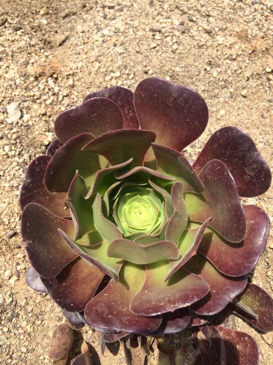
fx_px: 305
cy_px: 182
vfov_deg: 61.7
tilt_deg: -66.7
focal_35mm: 29
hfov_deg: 48.2
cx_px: 136
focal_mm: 4.15
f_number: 2.2
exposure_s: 1/1466
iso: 32
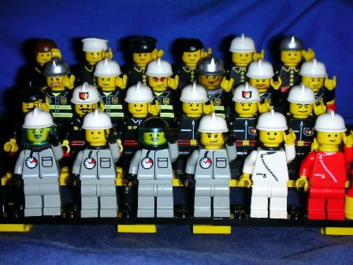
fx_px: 622
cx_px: 176
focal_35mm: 61
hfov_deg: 31.7
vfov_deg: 24.0
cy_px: 132
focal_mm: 10.1
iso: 50
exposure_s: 1/120
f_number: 4
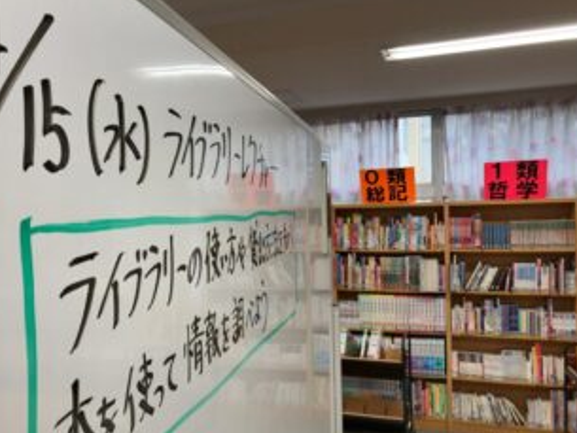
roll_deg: +1.2
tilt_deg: -1.6
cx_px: 250
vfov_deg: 42.9
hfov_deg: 55.2
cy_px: 236
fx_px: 550
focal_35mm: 33
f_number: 1.8
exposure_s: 1/120
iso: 64
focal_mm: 3.99
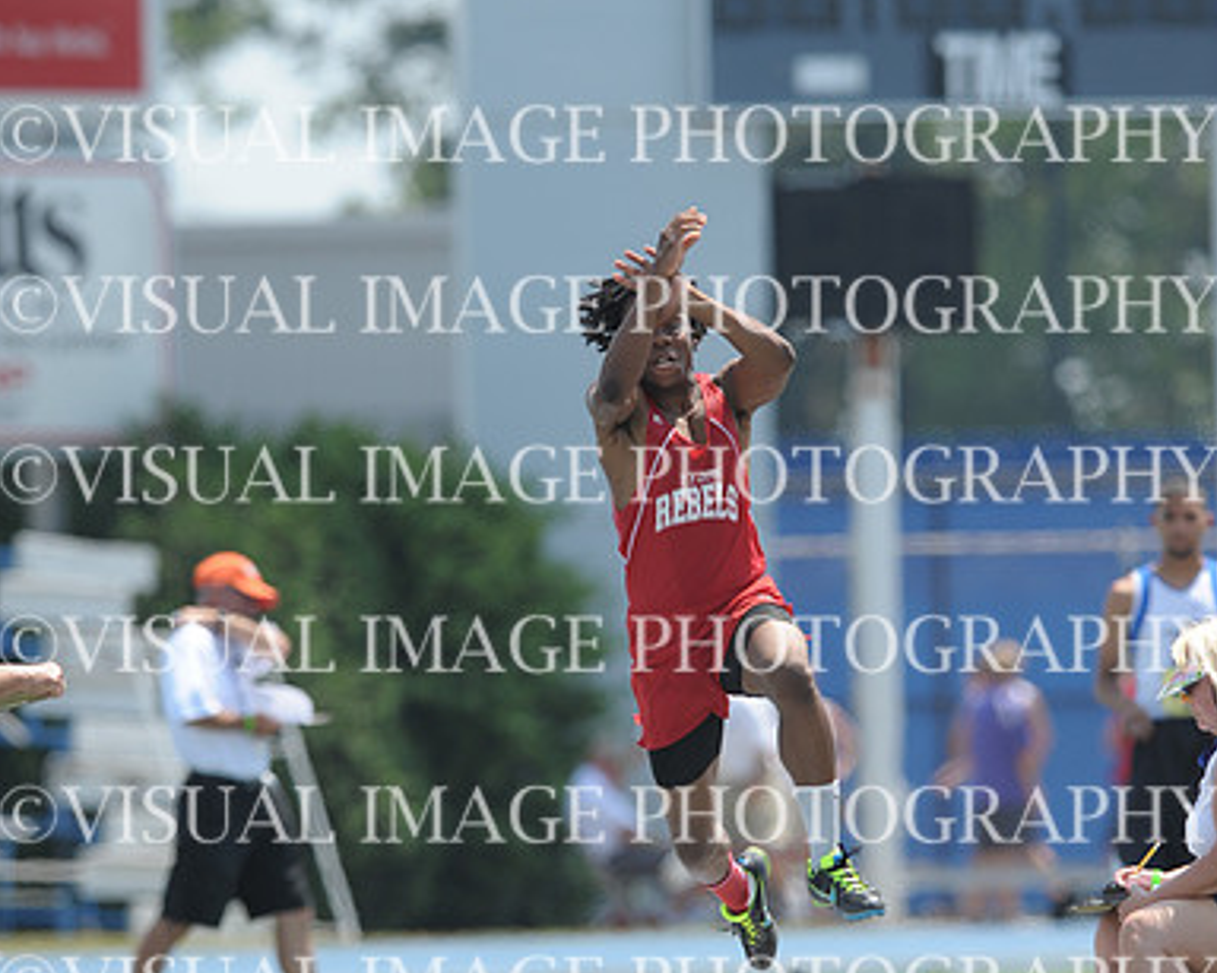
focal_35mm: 567
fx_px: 20417
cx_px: 608
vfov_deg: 2.7
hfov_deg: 3.4
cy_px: 558
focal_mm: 400
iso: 400
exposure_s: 1/2000
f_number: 5
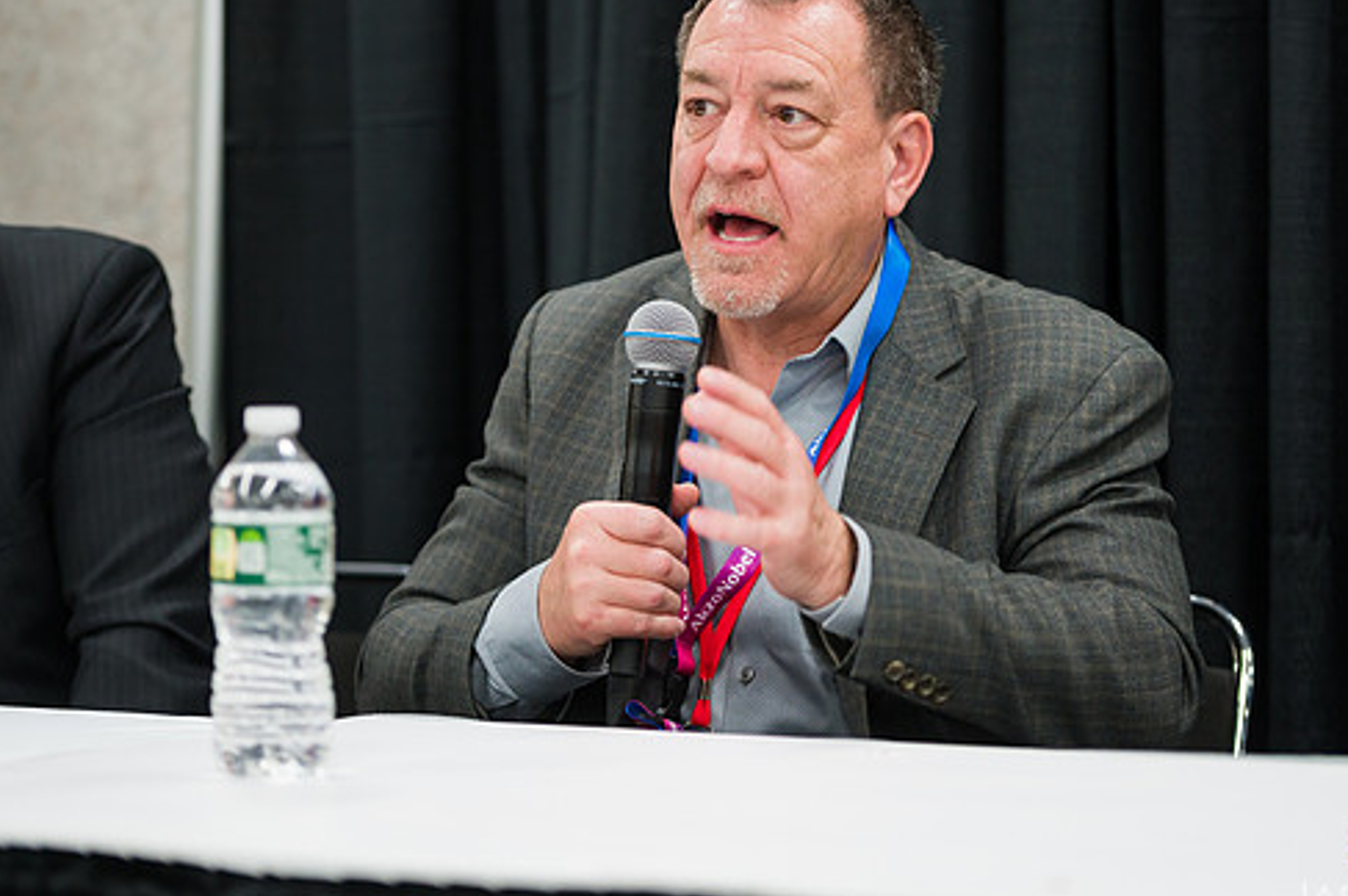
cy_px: 437
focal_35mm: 119
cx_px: 750
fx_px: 4453
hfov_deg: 17.2
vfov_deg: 11.5
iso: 1600
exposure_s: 1/320
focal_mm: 100
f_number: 3.2
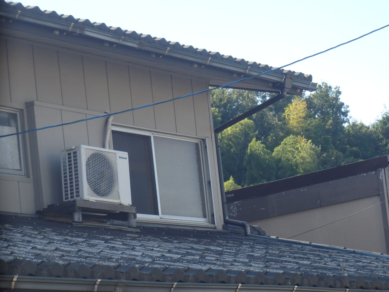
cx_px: 194
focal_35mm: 140
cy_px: 146
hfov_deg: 14.1
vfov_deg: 10.6
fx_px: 1573
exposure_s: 1/400
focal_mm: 25
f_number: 5.9
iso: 320
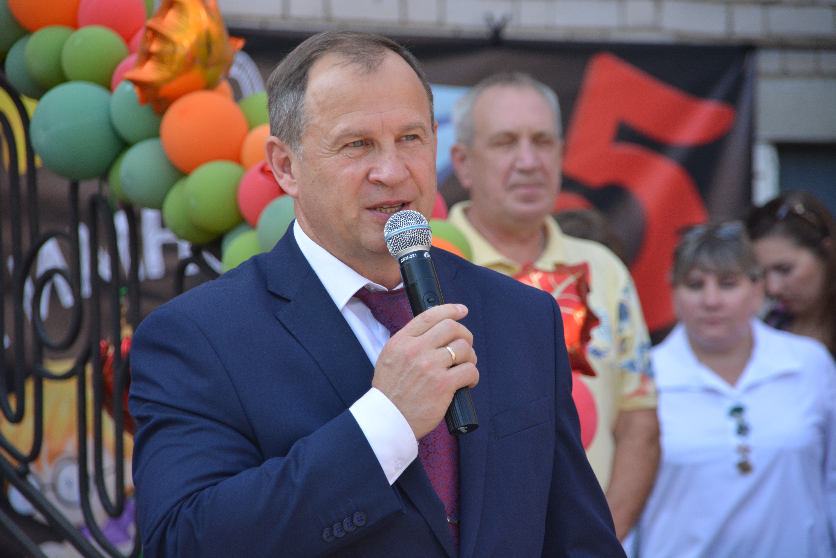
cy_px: 279
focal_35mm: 248
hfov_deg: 8.3
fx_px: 5747
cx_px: 418
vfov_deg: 5.6
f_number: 6
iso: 800
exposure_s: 1/640
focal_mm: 165
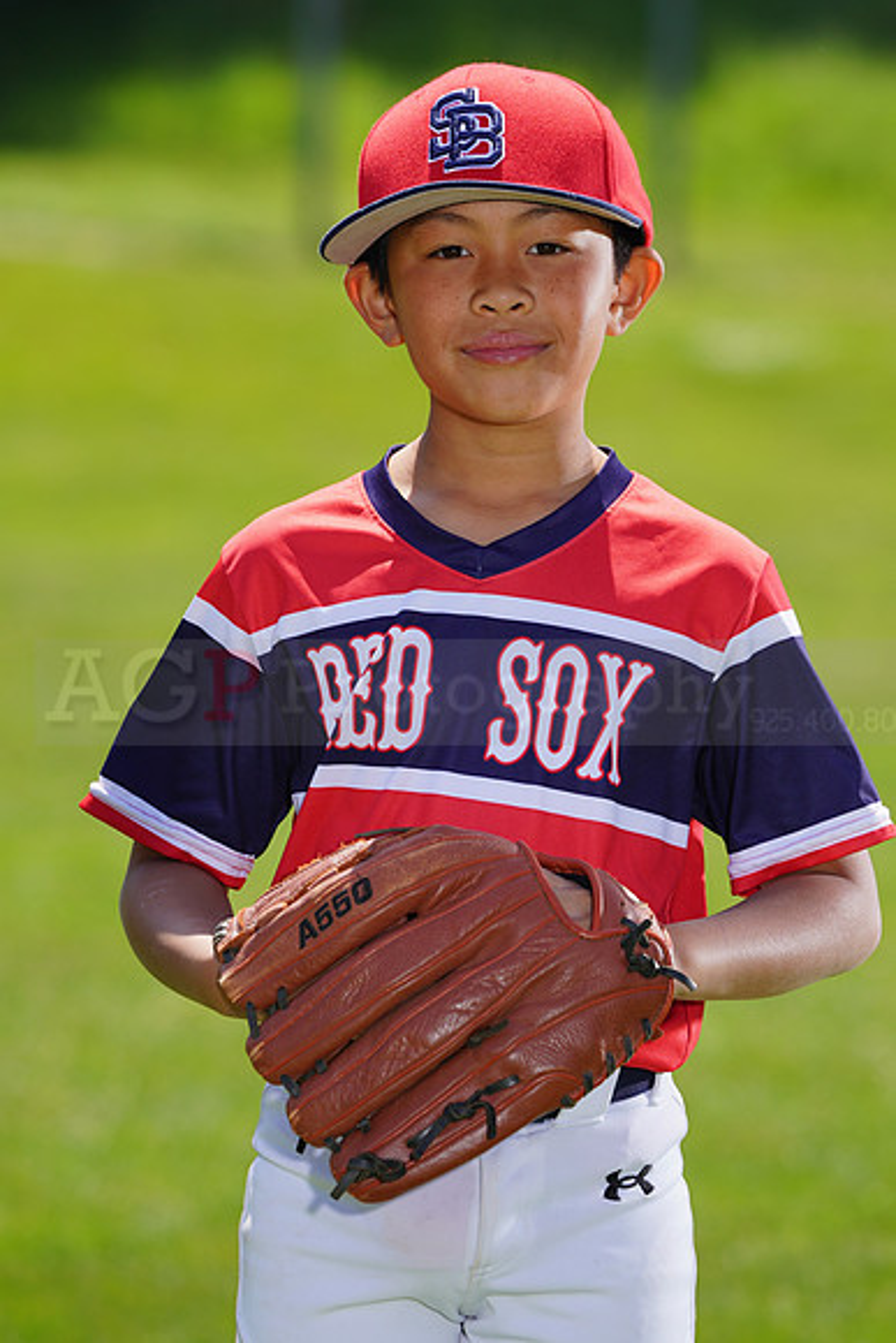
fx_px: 9663
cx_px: 448
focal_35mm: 259
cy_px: 672
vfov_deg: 7.9
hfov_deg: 5.3
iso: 100
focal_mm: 259
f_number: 7.1
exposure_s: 1/250
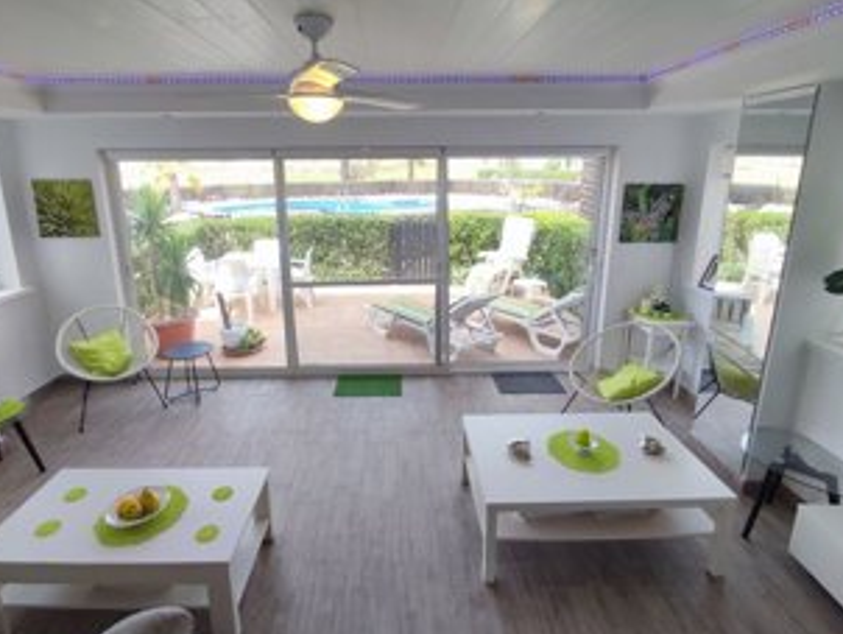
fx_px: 463
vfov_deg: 68.6
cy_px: 282
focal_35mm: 19
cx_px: 392
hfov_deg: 84.5
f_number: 2.2
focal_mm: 1.65
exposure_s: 1/188
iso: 50
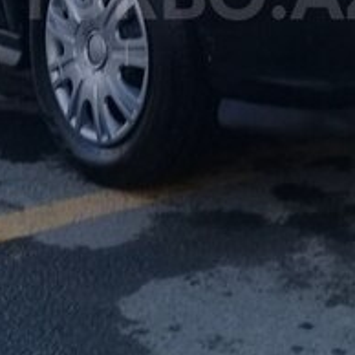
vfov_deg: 18.2
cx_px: 201
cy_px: -8
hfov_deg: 18.7
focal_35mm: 93
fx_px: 1079
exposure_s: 1/33
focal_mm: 3.3
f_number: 2.2
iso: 80
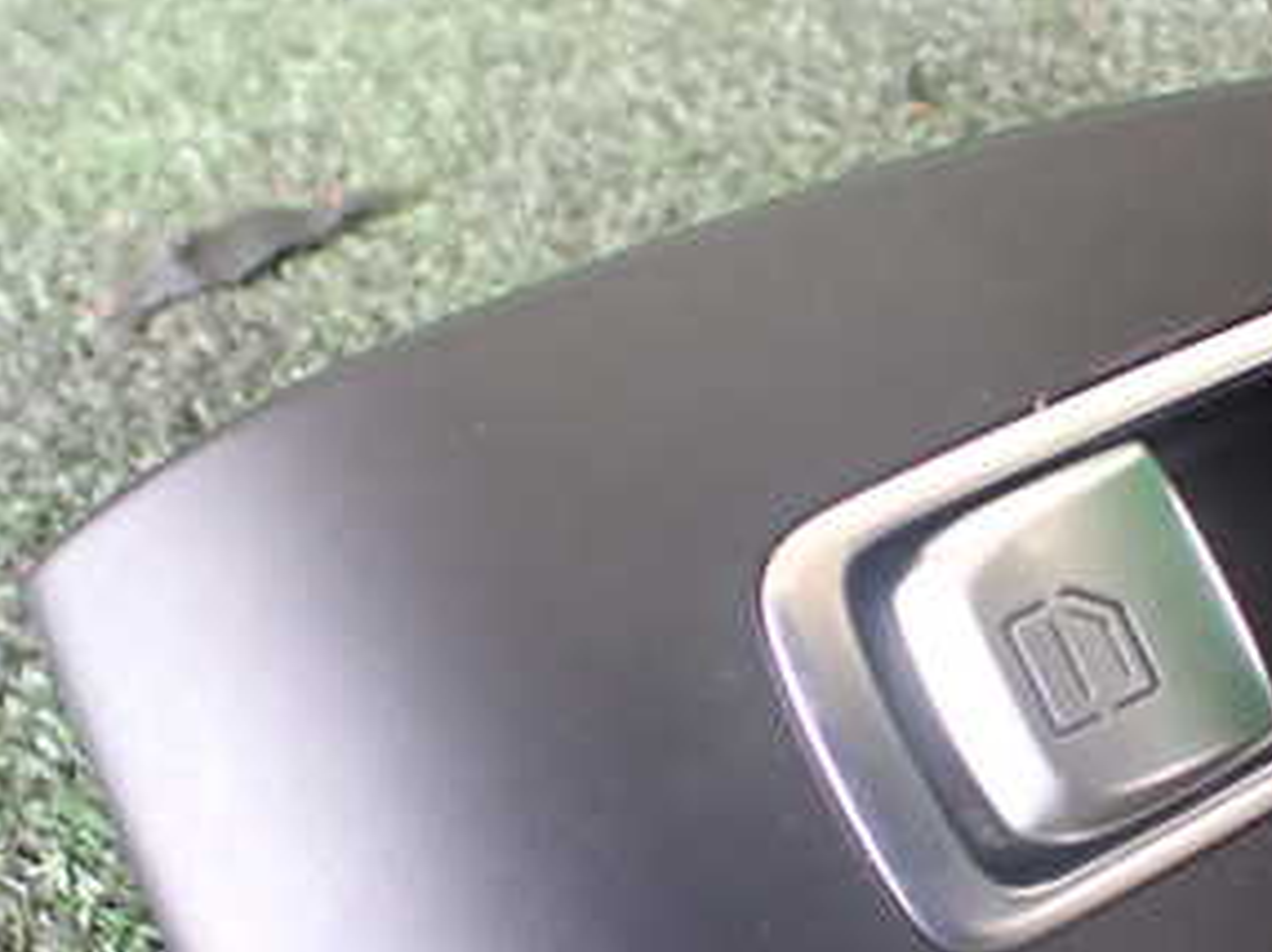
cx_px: 965
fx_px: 2313
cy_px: 676
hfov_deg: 30.2
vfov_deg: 23.1
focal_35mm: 63
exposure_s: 1/40
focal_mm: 5.4
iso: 800
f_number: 2.3
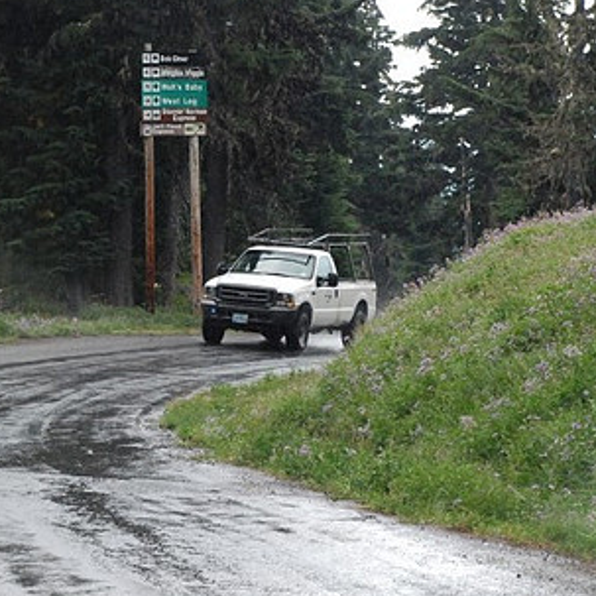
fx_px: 3331
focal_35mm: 171
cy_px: 339
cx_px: 246
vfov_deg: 10.2
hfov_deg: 10.2
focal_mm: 70
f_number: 5.6
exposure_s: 1/400
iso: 1600
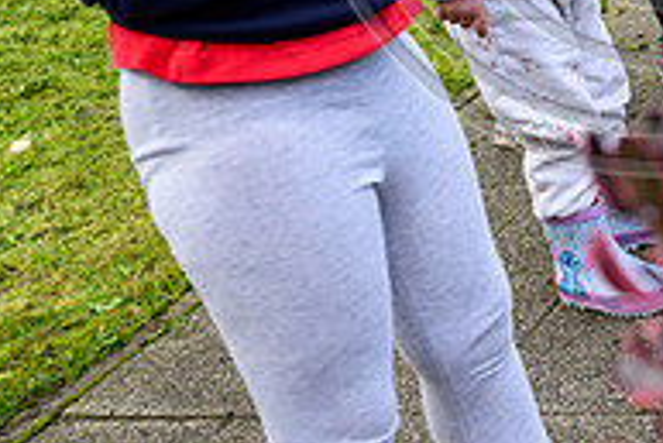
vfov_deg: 16.5
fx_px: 1419
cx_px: 656
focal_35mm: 77
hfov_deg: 25.1
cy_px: -180
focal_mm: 25
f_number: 4
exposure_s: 1/500
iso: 500
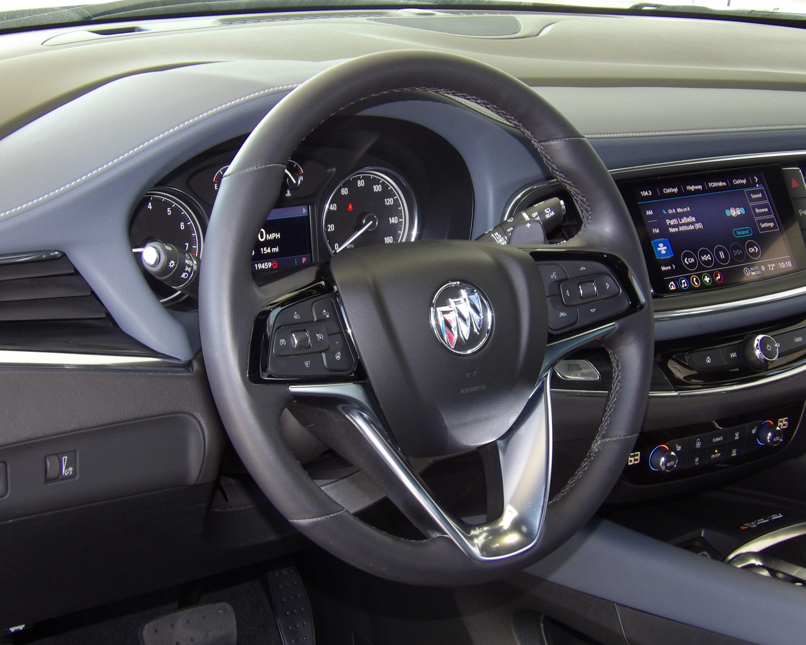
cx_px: 419
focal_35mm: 57
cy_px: 323
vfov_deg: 26.7
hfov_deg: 33.0
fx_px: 1360
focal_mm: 9.5
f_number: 3.9
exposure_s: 1/32
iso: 200
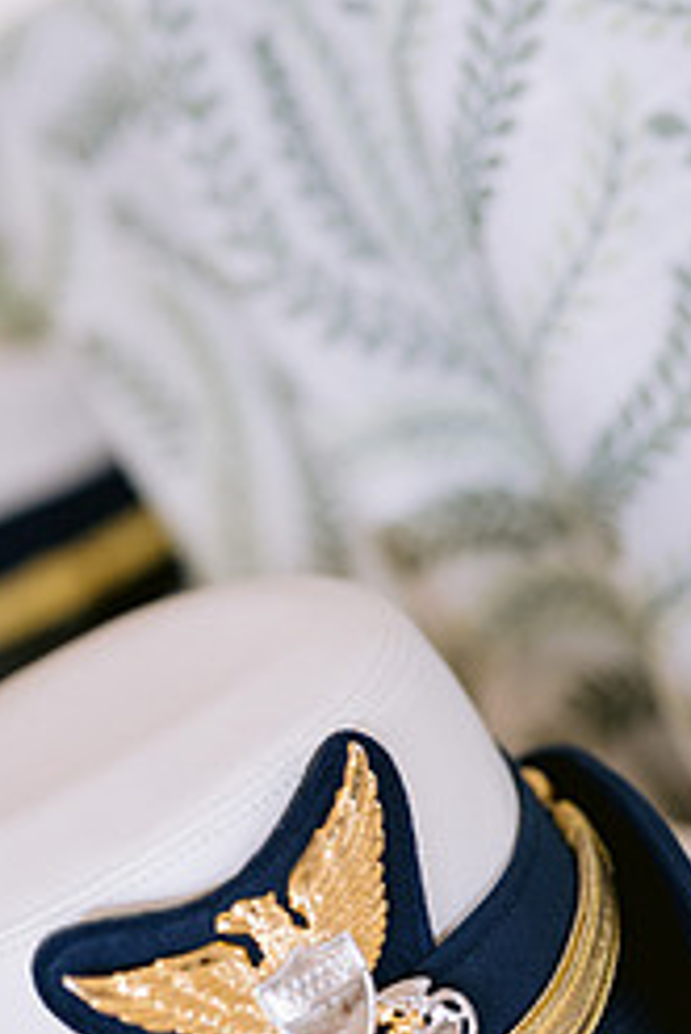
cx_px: 272
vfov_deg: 22.2
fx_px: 2616
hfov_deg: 15.0
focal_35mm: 91
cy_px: 766
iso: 640
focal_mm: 50
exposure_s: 1/100
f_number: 2.5
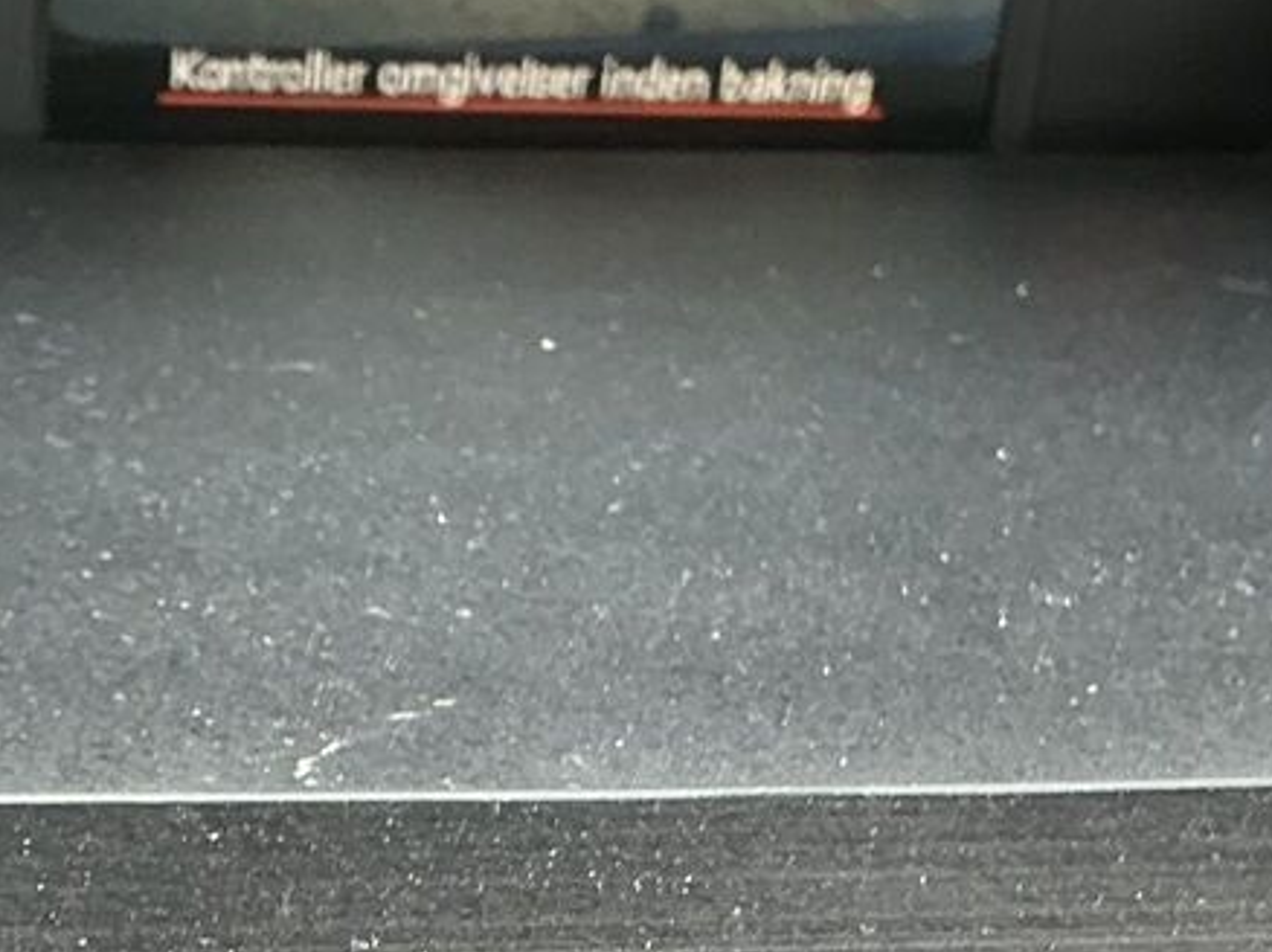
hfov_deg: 17.3
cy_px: 1004
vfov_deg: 12.9
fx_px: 4150
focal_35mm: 113
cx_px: 286
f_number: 1.8
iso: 40
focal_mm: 3
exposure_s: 1/60
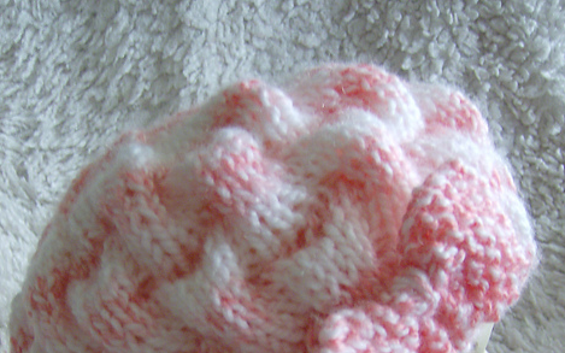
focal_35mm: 52
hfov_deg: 38.9
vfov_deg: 24.1
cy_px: 326
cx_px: 281
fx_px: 801
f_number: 2.8
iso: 200
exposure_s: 1/14.2
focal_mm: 6
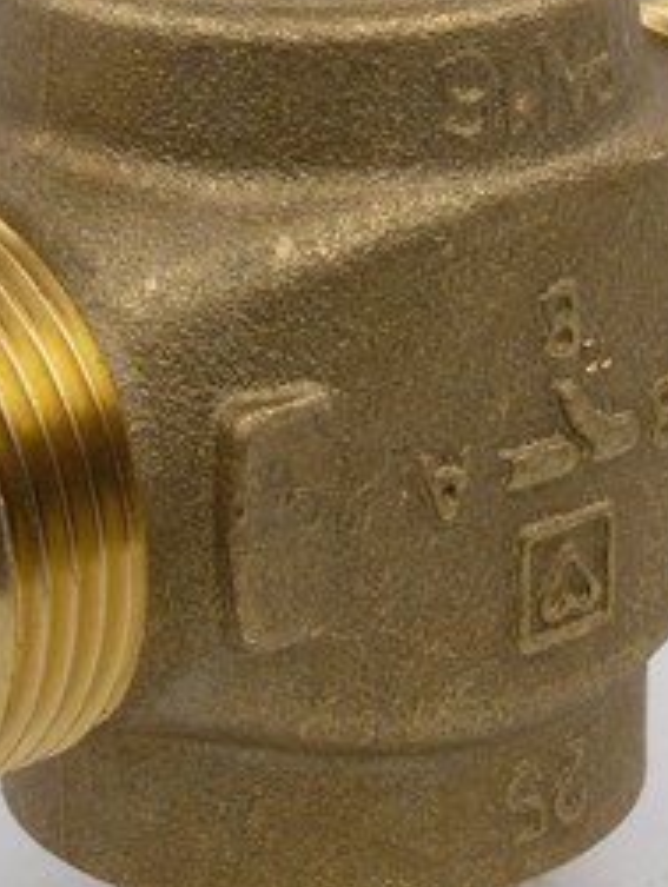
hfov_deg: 10.6
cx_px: 325
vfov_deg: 14.1
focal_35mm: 140
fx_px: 3593
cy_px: 339
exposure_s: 1/500
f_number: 4.3
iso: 100
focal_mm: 9.3
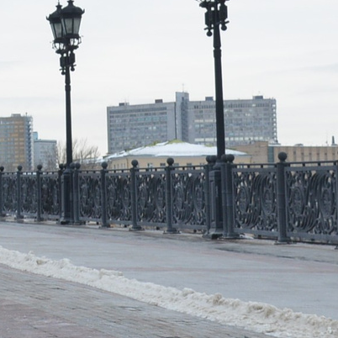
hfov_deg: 9.0
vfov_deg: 9.5
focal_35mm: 184
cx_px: -333
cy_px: 54
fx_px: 2033
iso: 500
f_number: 7.1
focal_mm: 34
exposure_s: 1/125
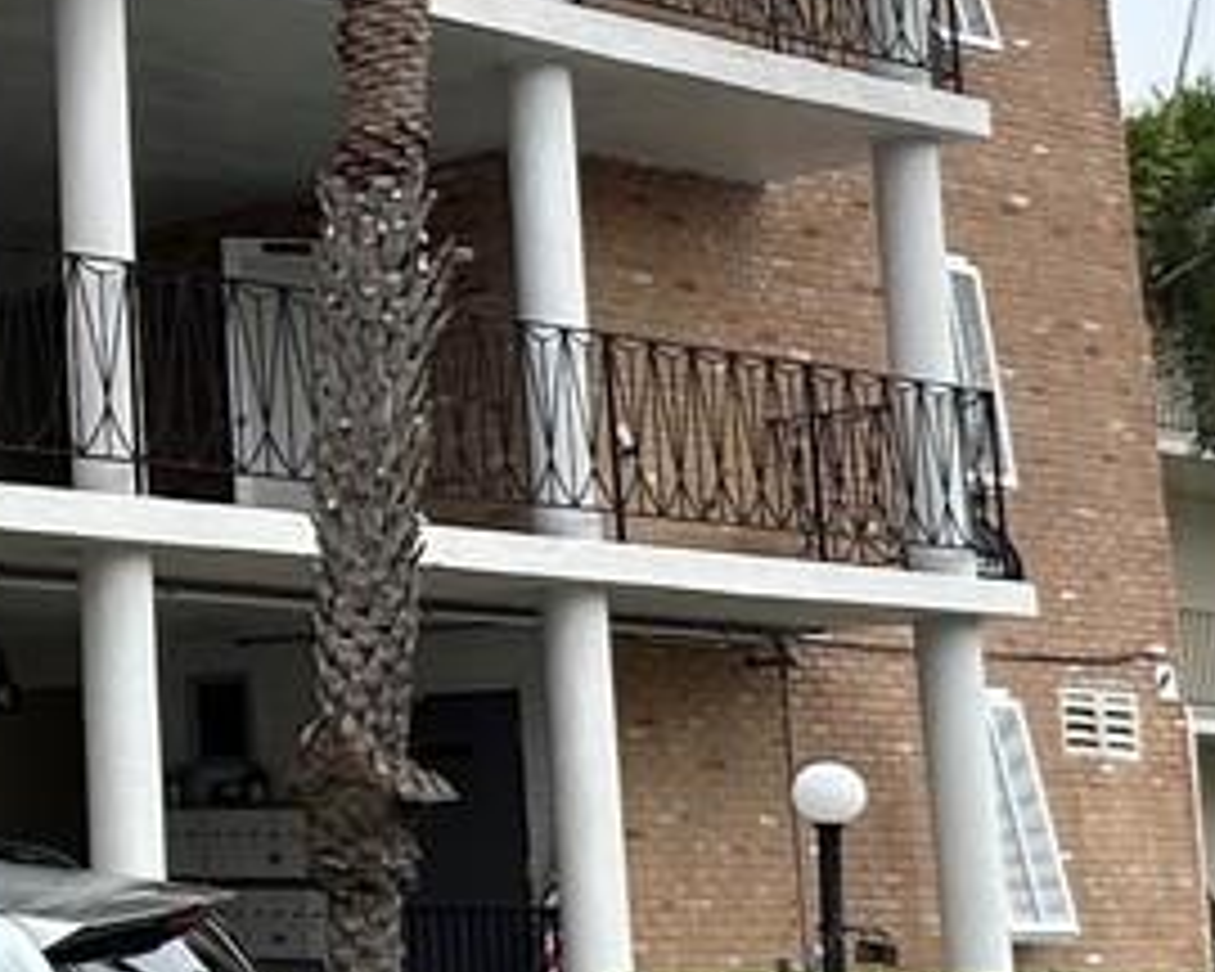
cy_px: 396
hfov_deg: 18.7
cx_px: -932
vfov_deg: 18.9
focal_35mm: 81
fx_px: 2913
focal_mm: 2.2
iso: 40
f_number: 2.2
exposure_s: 1/160
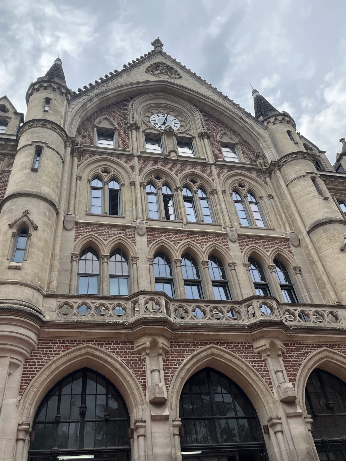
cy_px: 219
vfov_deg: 59.9
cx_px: 159
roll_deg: +5.8
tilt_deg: +43.0
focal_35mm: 30
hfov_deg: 46.8
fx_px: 400
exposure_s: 1/1623
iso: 50
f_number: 1.6
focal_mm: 5.1
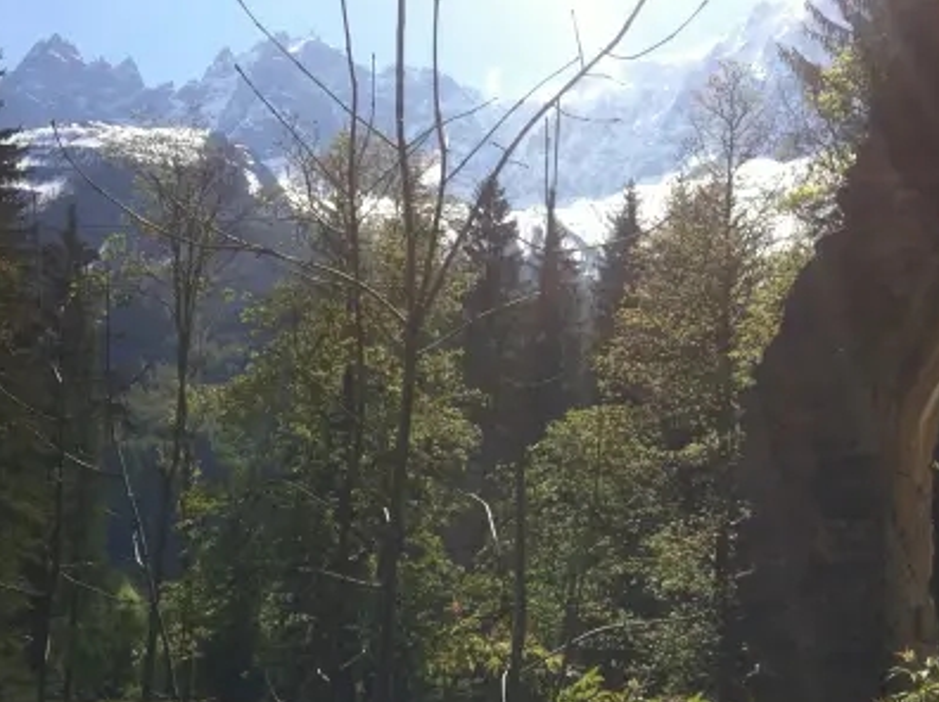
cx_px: 595
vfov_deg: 27.4
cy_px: 432
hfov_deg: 36.0
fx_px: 1436
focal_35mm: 53
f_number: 2.8
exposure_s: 1/1436
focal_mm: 3.85
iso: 80
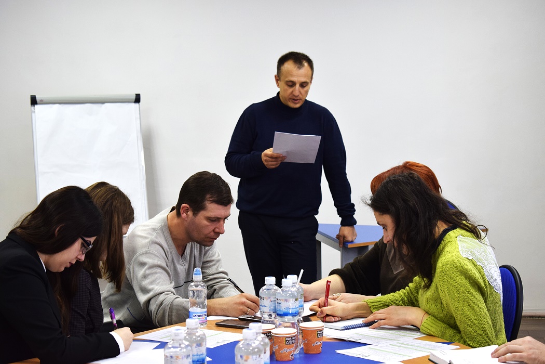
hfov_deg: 24.6
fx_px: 1249
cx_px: 272
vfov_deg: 16.6
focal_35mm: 82
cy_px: 182
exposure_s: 1/60
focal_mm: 55
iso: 450
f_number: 5.6
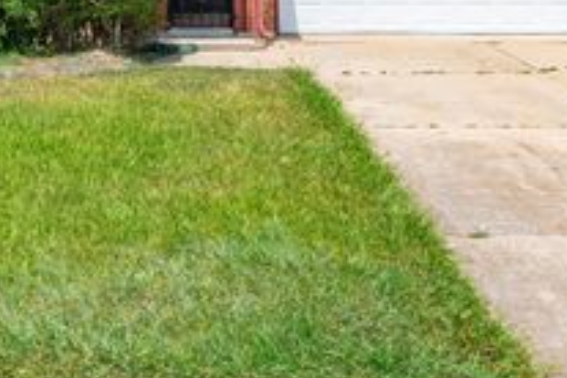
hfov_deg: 34.2
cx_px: 194
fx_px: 913
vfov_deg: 22.4
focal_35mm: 58
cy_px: -12
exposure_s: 1/100
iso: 125
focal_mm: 24
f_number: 16
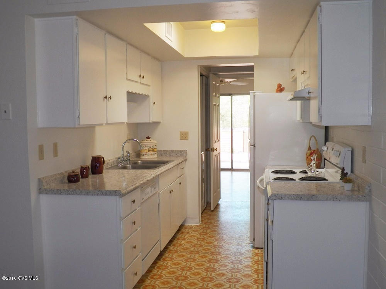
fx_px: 390
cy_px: 144
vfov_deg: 40.7
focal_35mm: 35
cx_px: 193
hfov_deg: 52.6
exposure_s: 1/100
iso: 125
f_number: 2.8
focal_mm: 6.3
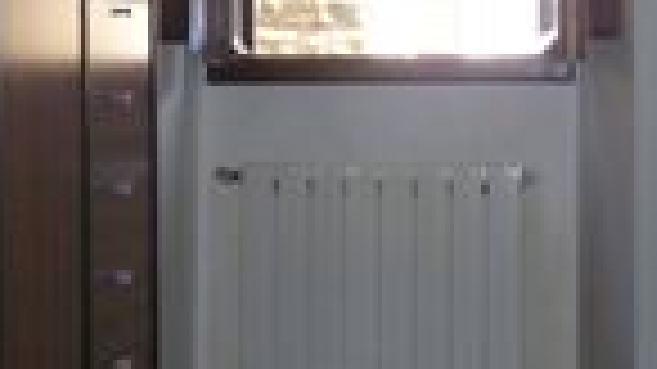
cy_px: -7
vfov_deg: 11.0
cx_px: 50
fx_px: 1898
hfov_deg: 19.2
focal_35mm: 109
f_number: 2.9
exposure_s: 1/125
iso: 160
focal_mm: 6.6
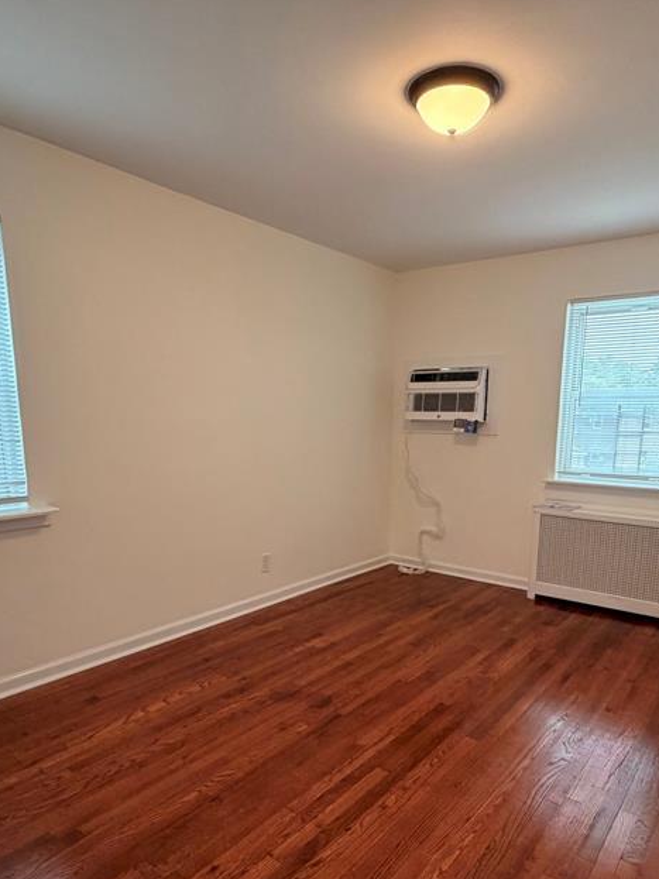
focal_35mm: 23
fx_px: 584
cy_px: 532
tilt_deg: -11.2
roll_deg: -0.7
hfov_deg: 58.6
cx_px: 375
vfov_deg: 73.1
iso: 250
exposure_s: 1/120
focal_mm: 2.22
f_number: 2.2
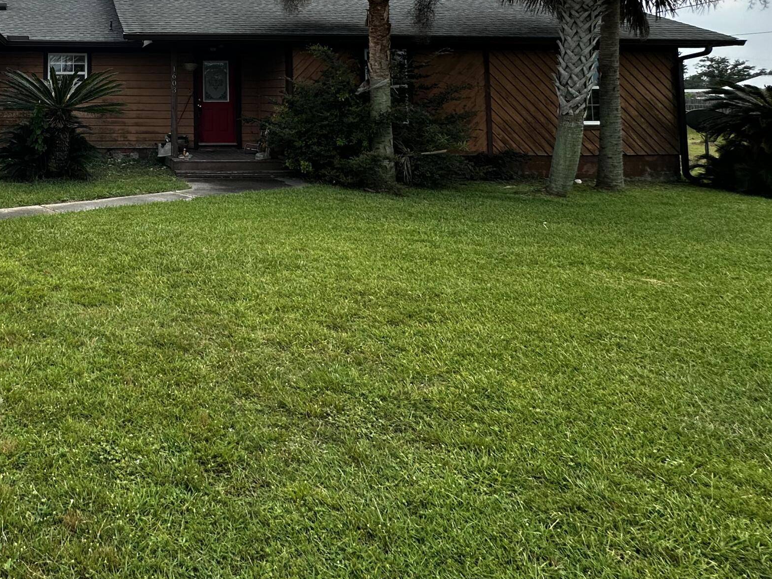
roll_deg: +0.0
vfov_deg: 46.2
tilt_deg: +4.1
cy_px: 54
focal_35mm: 27
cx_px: 91
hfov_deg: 57.1
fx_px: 602
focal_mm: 2.22
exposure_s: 1/1916
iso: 40
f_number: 2.2
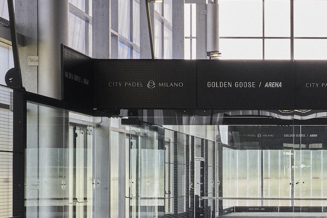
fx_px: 863
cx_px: 342
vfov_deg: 14.2
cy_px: 204
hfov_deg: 20.6
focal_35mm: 95
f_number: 16
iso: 250
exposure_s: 1/4
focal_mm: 36
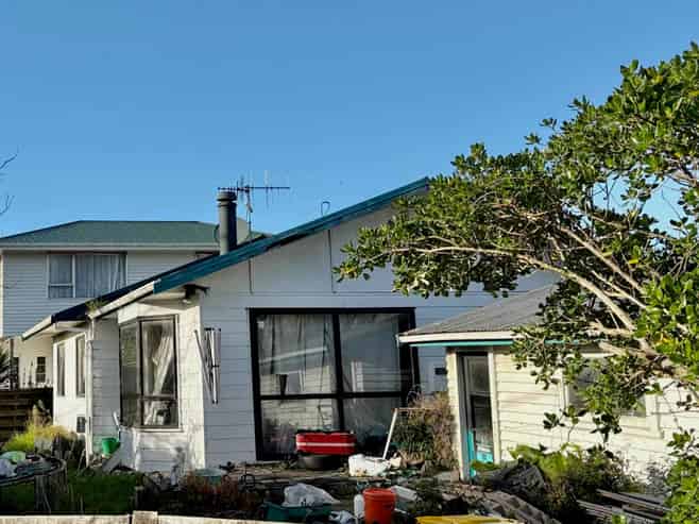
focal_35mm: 26
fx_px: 525
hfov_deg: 67.3
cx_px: 350
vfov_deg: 53.0
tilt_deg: +8.9
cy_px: 262
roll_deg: +3.1
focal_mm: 5.96
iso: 50
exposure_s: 1/1706
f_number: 1.6
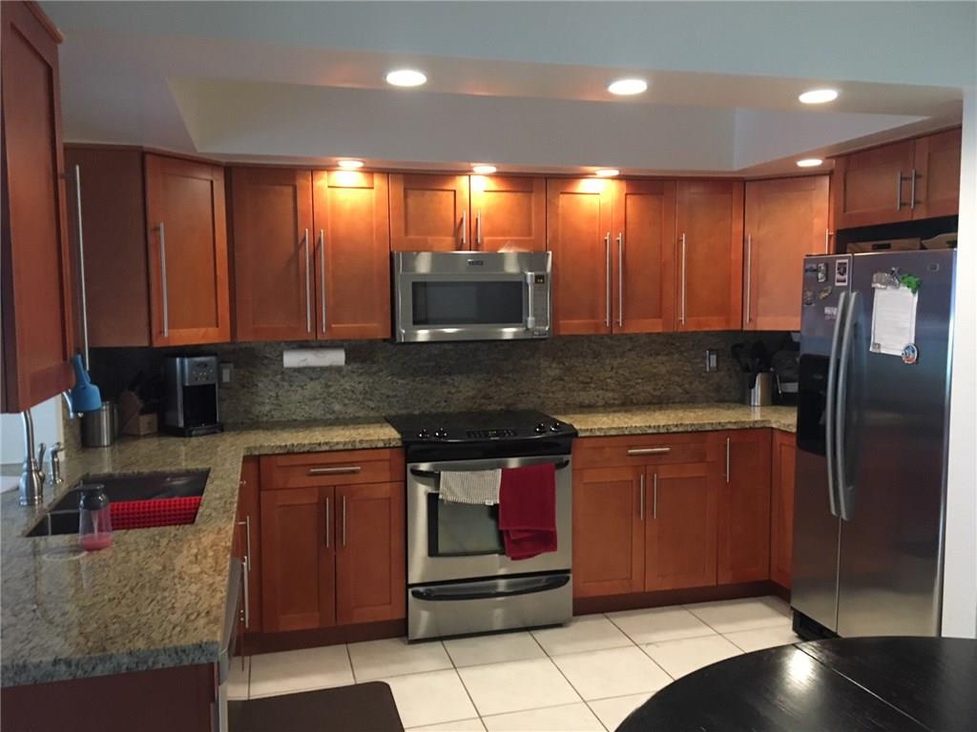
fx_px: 818
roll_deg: +1.4
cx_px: 488
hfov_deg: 61.7
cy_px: 366
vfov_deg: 48.2
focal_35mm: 29
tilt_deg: -4.8
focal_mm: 4.15
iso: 400
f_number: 2.2
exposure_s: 1/15
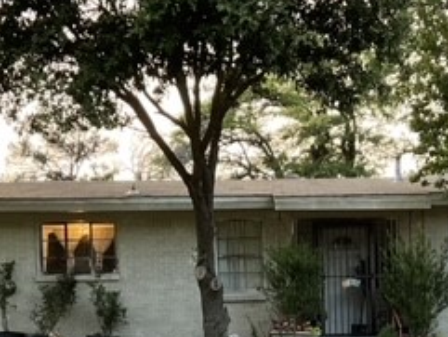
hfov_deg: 25.1
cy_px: 361
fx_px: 997
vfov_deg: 18.5
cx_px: 312
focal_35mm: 77
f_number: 1.8
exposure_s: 1/60
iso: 40
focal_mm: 3
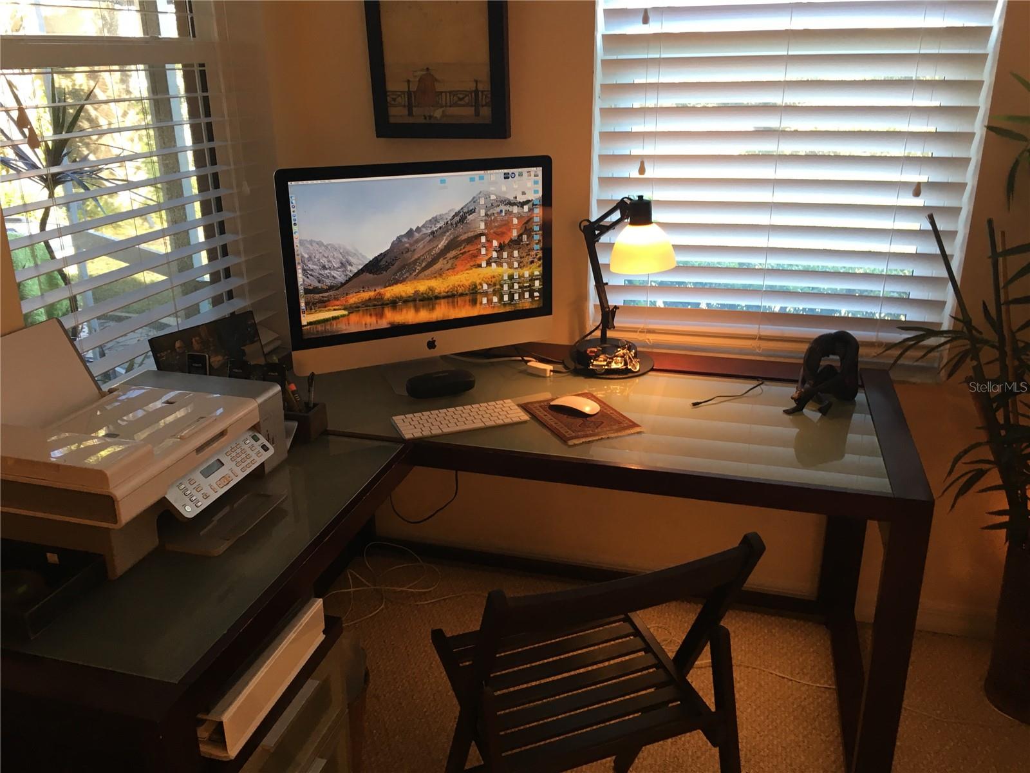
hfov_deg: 61.7
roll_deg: -1.2
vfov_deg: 48.2
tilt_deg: -20.0
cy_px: 386
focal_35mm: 29
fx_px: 863
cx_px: 515
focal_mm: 4.15
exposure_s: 1/33
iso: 64
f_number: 2.2
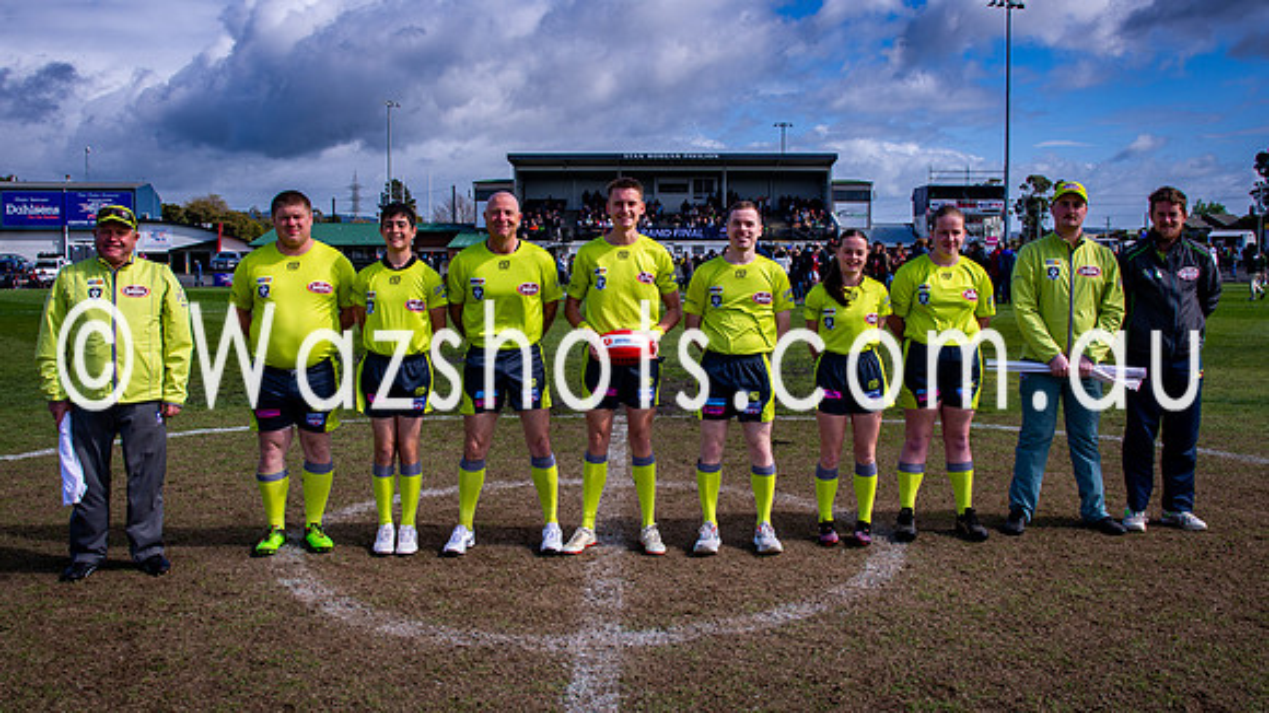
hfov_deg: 63.1
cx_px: 640
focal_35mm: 31
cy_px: 344
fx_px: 1034
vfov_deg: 38.1
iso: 100
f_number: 10
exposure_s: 1/160
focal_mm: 16
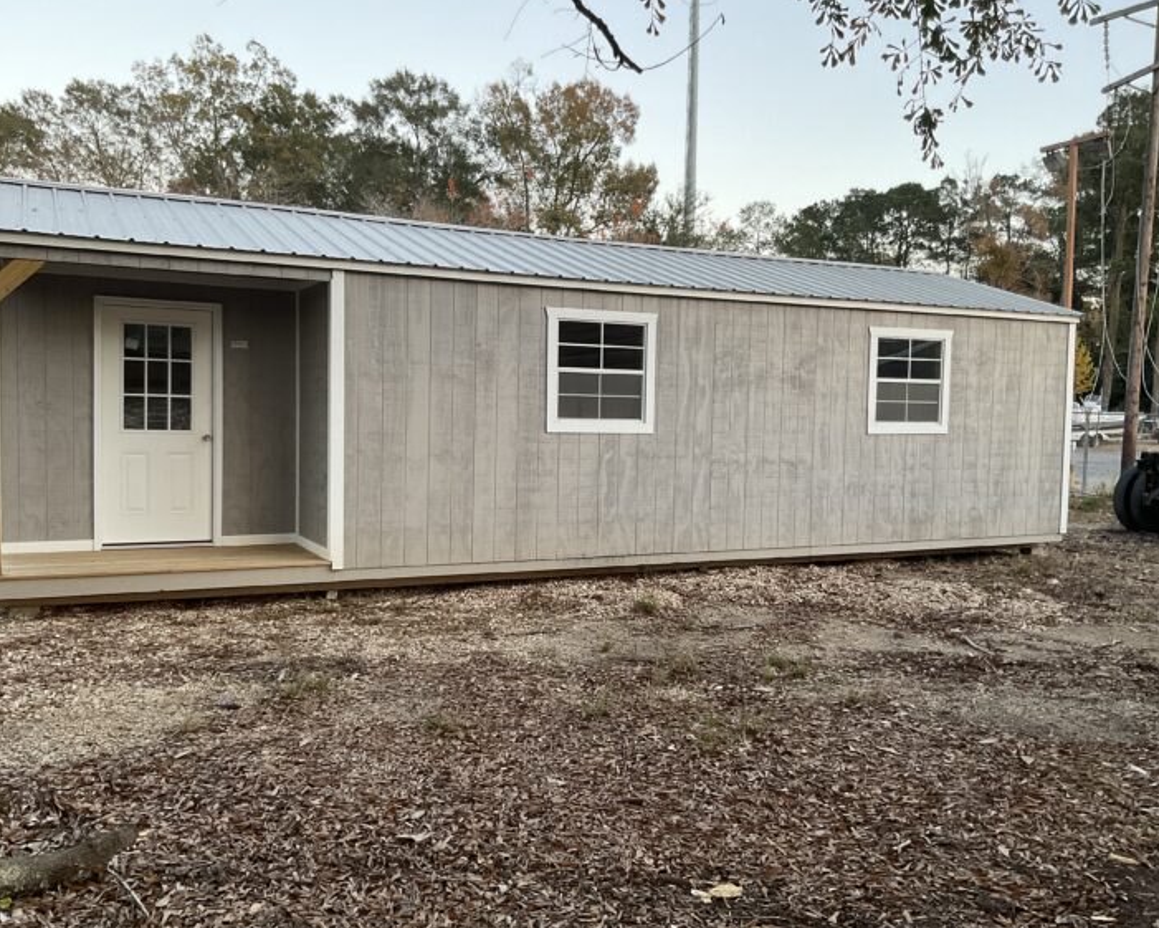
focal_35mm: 31
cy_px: 470
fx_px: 1064
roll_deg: -0.9
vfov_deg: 47.1
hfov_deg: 57.1
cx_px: 554
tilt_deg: -3.5
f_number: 1.8
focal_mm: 3
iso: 64
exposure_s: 1/122
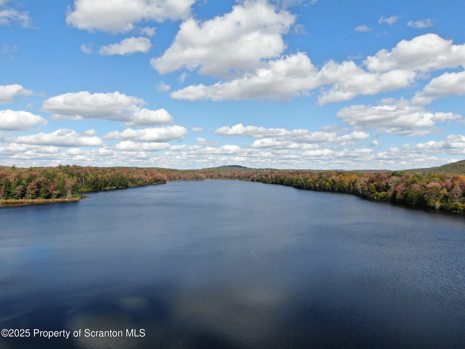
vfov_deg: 56.8
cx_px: 232
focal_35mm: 24
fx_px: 322
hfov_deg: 71.6
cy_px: 174
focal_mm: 4.39
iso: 110
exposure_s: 1/1600
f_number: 2.8
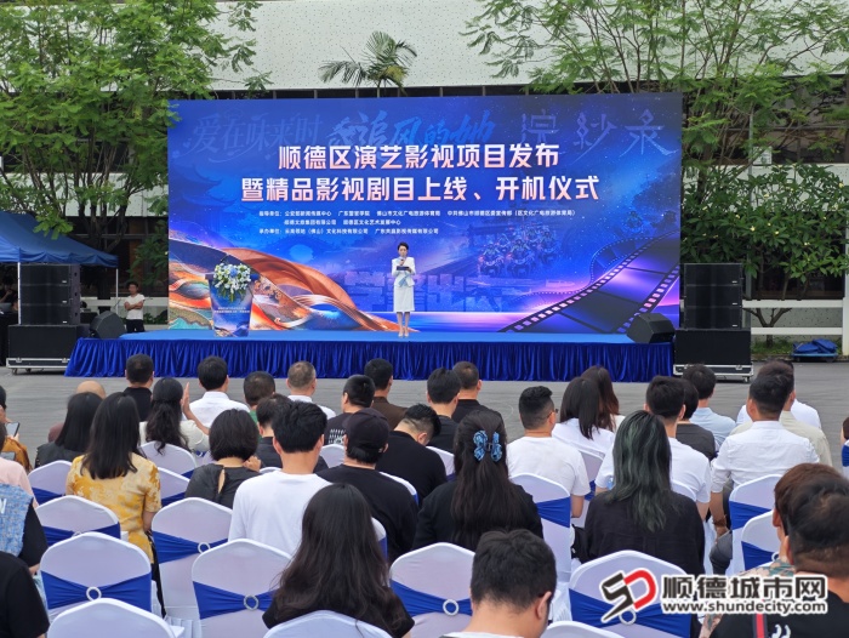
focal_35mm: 63
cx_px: 424
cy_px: 319
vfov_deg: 23.3
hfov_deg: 30.7
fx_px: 1546
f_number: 2
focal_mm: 9
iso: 50
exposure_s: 1/120
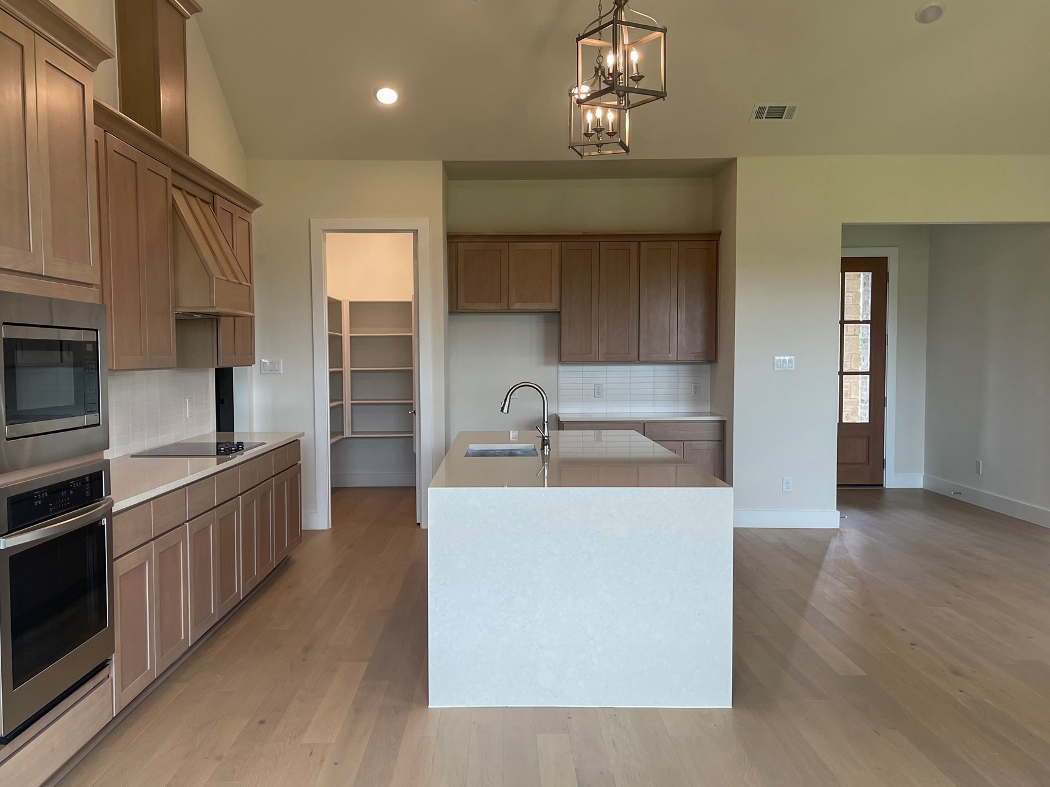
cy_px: 406
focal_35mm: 30
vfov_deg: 46.8
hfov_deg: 59.9
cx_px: 487
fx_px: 910
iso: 50
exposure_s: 1/120
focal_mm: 5.1
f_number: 1.6
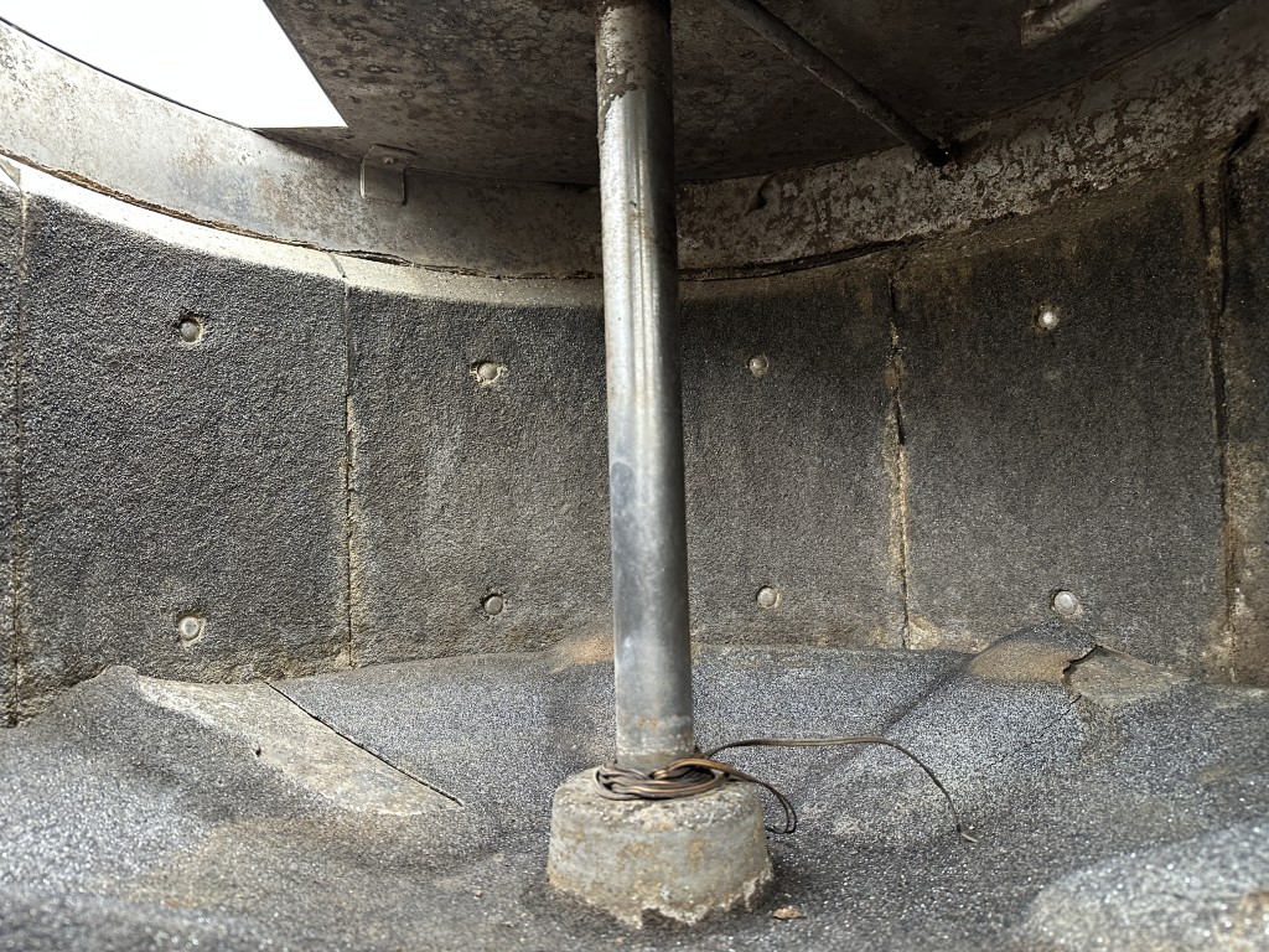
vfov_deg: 56.8
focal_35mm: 24
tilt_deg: +3.4
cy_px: 476
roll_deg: +1.4
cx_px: 634
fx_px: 880
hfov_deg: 71.6
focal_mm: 6.86
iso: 250
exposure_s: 1/108
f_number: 1.78
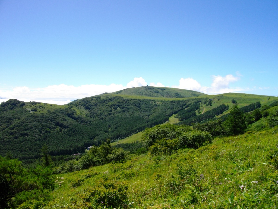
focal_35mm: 32
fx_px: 257
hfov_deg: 56.8
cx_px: 139
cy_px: 104
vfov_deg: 44.2
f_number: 5.5
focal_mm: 5.7
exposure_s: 1/400
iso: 100
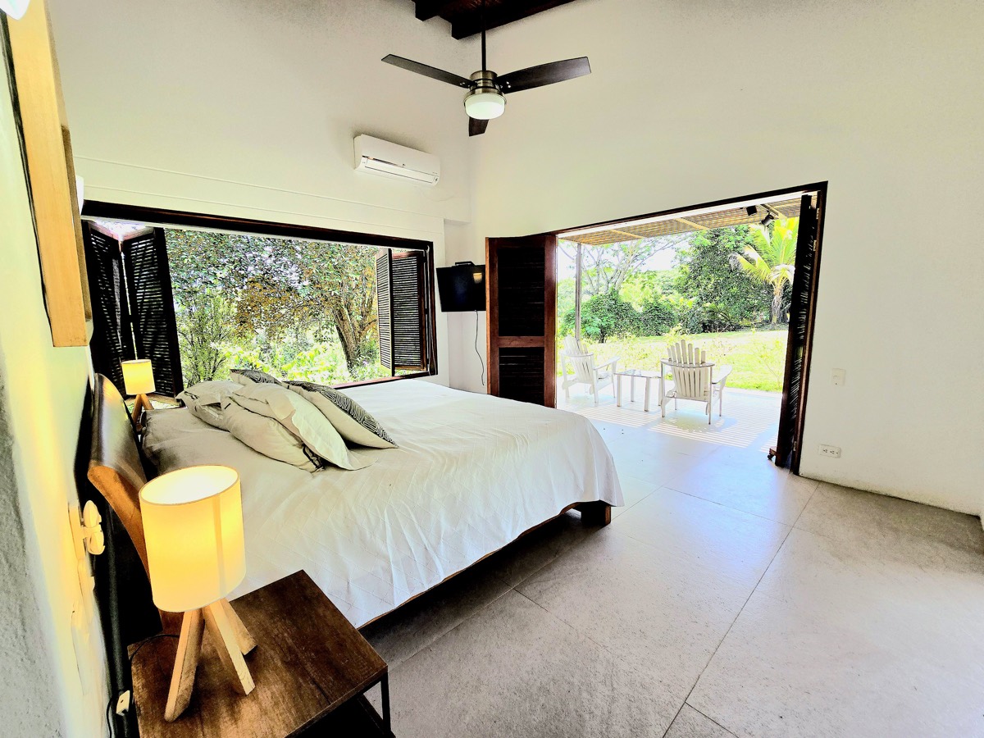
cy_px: 369
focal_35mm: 13
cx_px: 492
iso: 50
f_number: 2.2
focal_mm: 2.2
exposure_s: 1/233
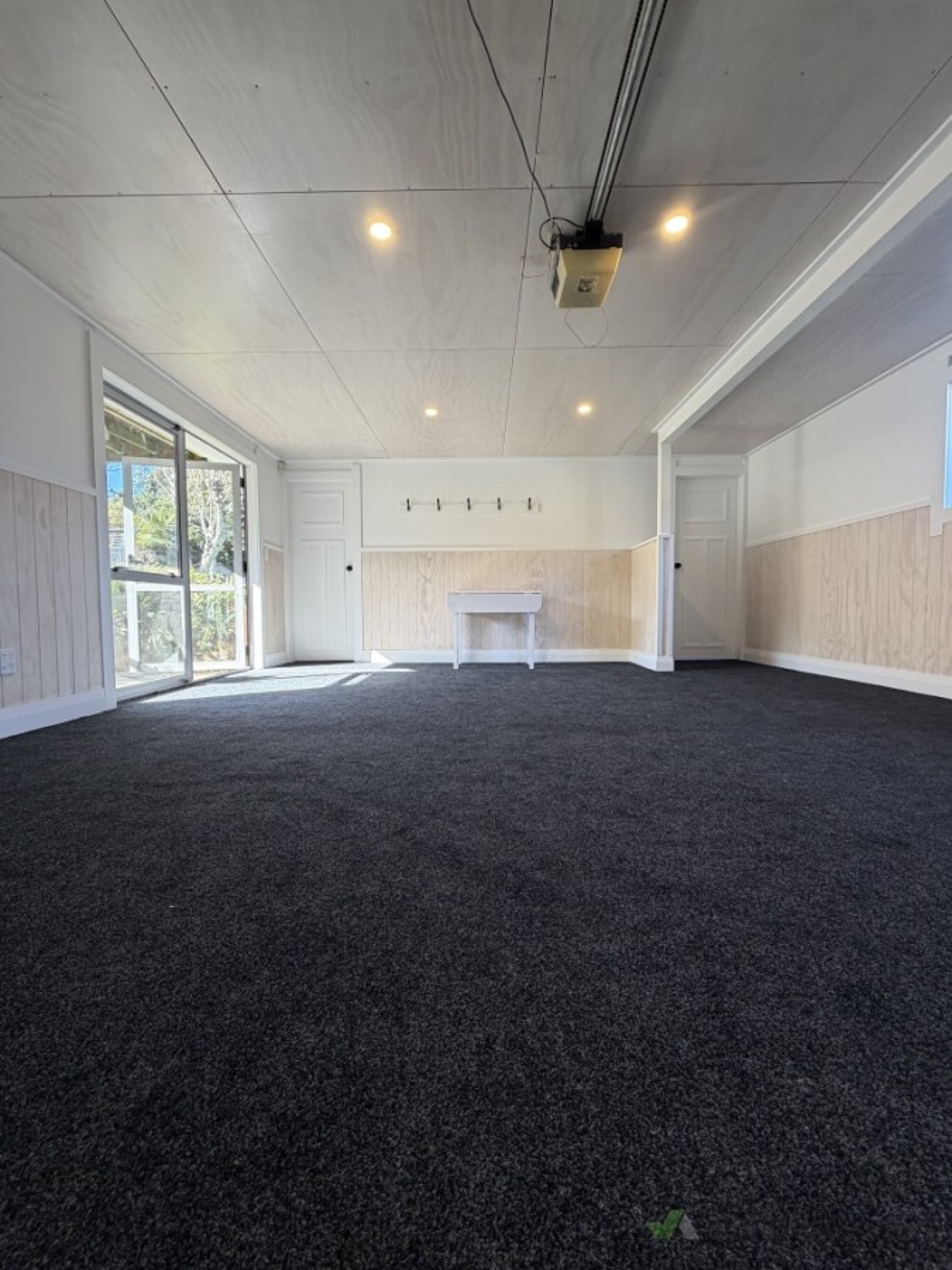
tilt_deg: -2.8
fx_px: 513
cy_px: 635
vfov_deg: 102.1
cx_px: 476
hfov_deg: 85.7
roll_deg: -0.3
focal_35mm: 14
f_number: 2.2
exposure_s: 1/100
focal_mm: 2.22
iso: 125
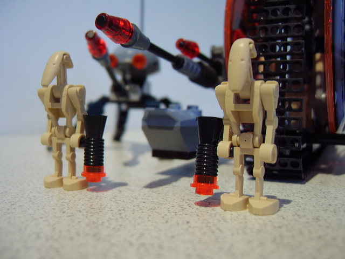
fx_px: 309
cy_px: 130
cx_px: 172
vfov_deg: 45.4
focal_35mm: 31
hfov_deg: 58.4
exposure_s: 1/18
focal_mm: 8.13
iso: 100
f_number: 2.7
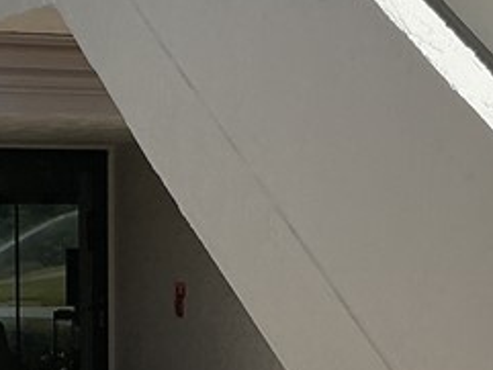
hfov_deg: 15.8
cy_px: 433
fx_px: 1753
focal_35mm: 123
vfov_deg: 11.8
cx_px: 25
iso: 25
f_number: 1.8
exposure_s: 1/2227
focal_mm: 3
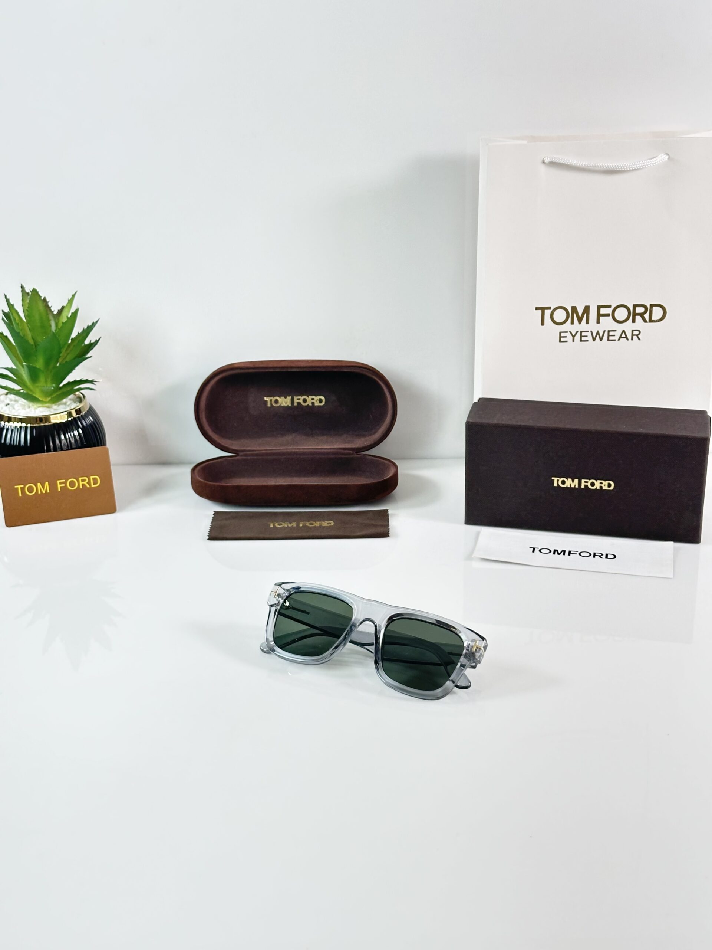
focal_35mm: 48
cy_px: 475
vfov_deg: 39.7
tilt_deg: -23.0
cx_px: 356
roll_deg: +0.6
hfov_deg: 30.3
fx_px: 1316
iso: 80
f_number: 1.78
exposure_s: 1/100
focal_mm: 6.86
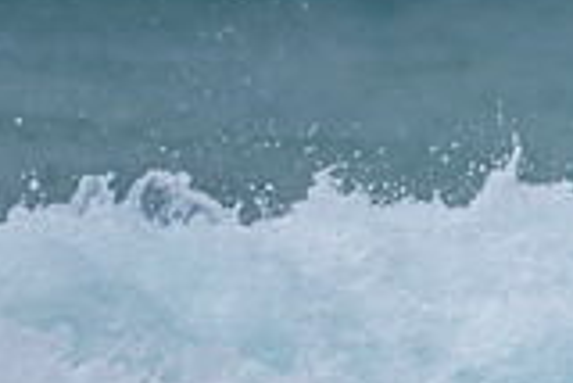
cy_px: 358
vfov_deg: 0.6
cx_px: 892
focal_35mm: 2217
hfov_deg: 0.9
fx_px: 35318
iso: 125
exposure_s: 1/2000
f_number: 5.6
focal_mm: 500
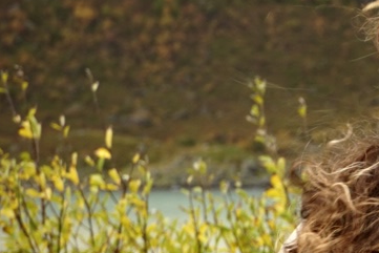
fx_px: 3752
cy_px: 155
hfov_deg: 5.7
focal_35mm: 356
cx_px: 713
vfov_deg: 3.9
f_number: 5.6
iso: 100
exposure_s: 1/100
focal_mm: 53
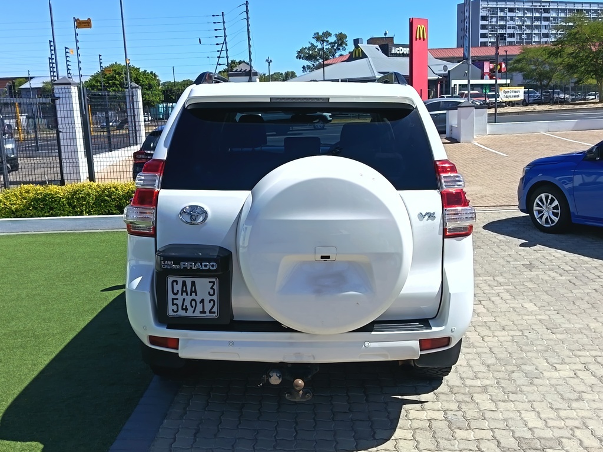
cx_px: 302
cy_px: 226
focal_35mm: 37
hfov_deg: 50.1
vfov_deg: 38.7
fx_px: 645
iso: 100
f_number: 1.75
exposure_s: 1/883
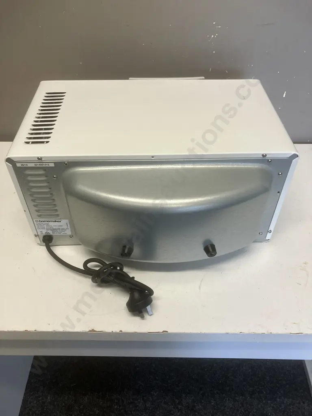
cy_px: 208
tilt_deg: -42.4
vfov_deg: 63.4
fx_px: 336
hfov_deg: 49.7
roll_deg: +0.4
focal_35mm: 28
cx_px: 156
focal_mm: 3.99
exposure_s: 1/100
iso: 80
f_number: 1.8
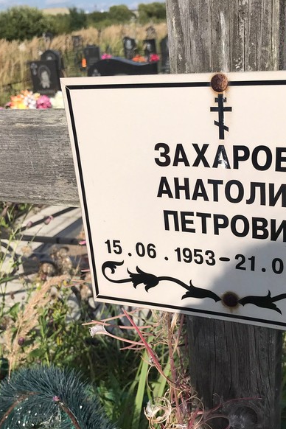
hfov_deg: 33.2
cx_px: 183
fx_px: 477
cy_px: 216
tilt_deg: -21.0
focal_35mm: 40
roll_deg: +5.5
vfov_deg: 48.5
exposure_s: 1/5051
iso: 20
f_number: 1.8
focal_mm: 3.99
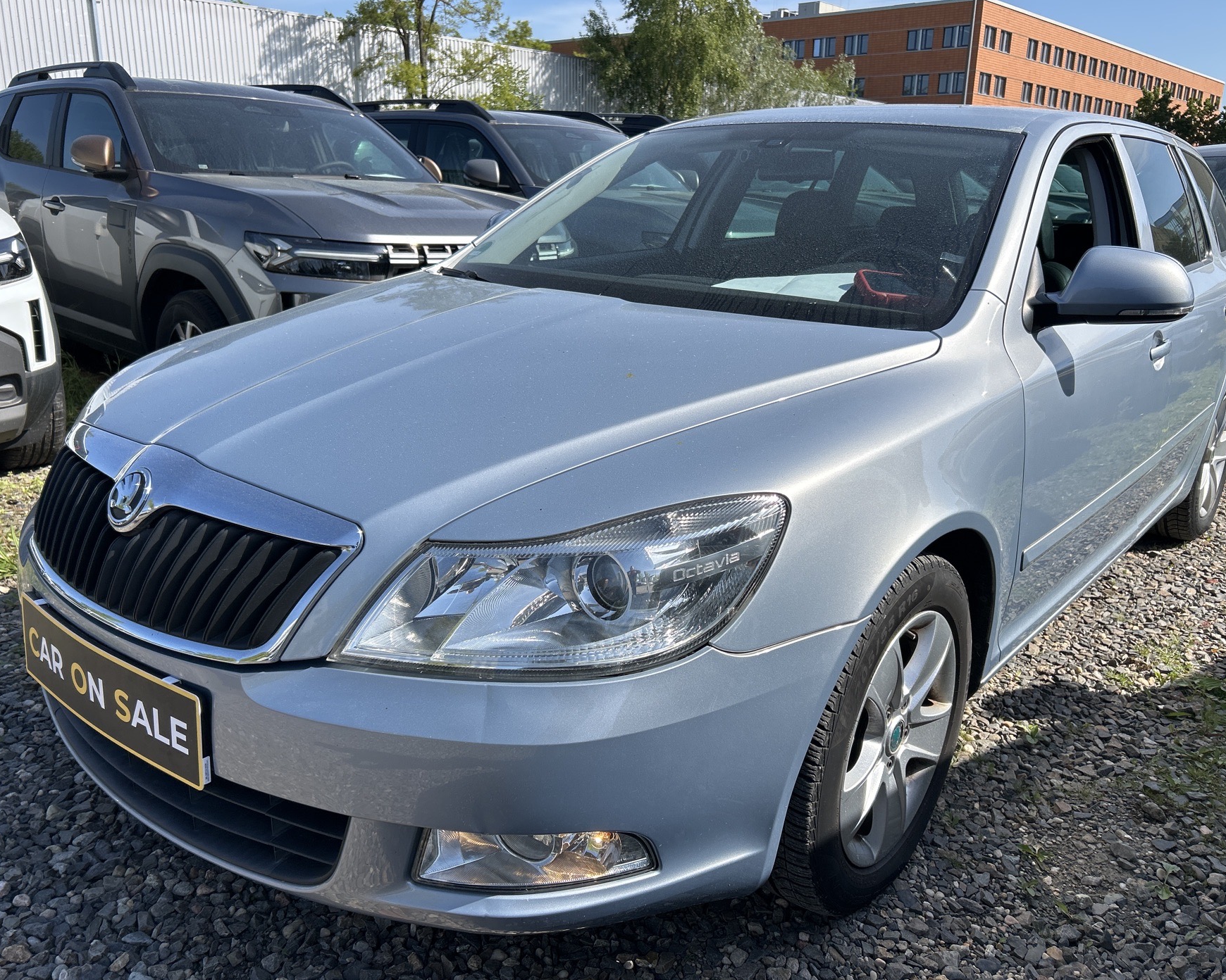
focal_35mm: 28
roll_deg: -0.3
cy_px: 505
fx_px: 1016
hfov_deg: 62.2
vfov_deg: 51.5
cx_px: 636
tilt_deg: -15.7
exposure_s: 1/3257
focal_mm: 5.7
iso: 50
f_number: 1.5
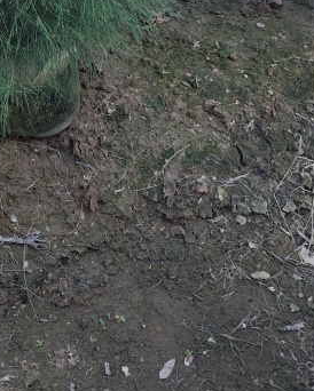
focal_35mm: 70
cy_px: -27
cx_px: 0
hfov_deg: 21.1
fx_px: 812
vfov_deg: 25.4
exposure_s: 1/630
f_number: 1.6
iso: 50
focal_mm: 6.55
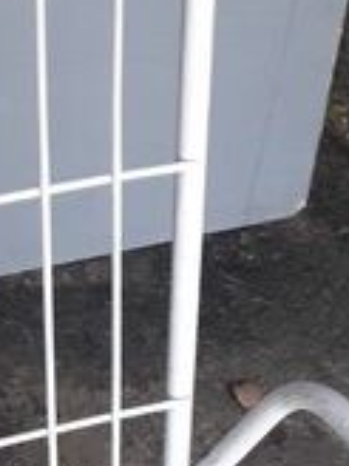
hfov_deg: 14.5
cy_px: 608
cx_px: -74
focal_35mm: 99
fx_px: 1331
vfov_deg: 18.4
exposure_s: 1/50
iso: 160
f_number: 1.9
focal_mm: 3.6
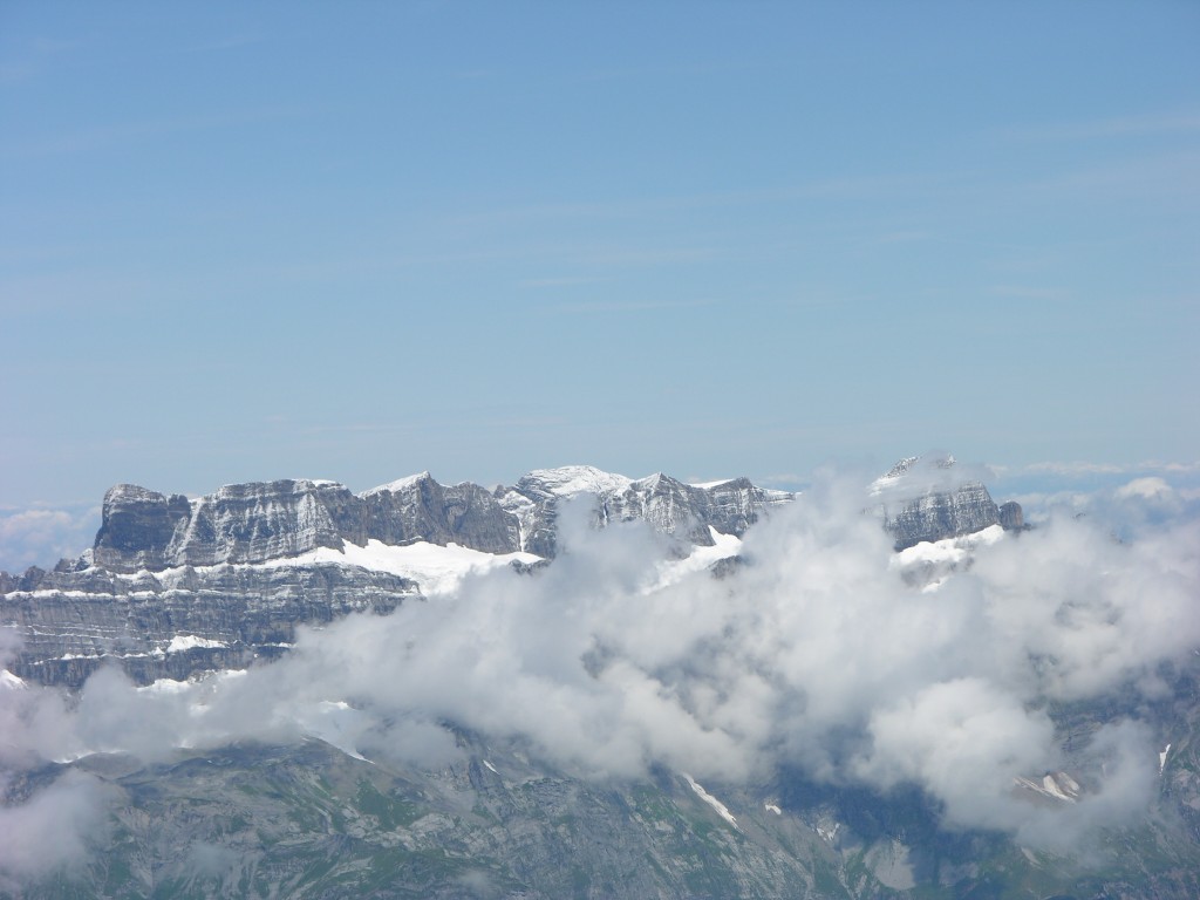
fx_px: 5547
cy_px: 450
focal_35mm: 160
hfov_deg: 12.3
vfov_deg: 9.3
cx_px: 600
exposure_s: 1/434
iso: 50
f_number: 6.2
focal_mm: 41.1
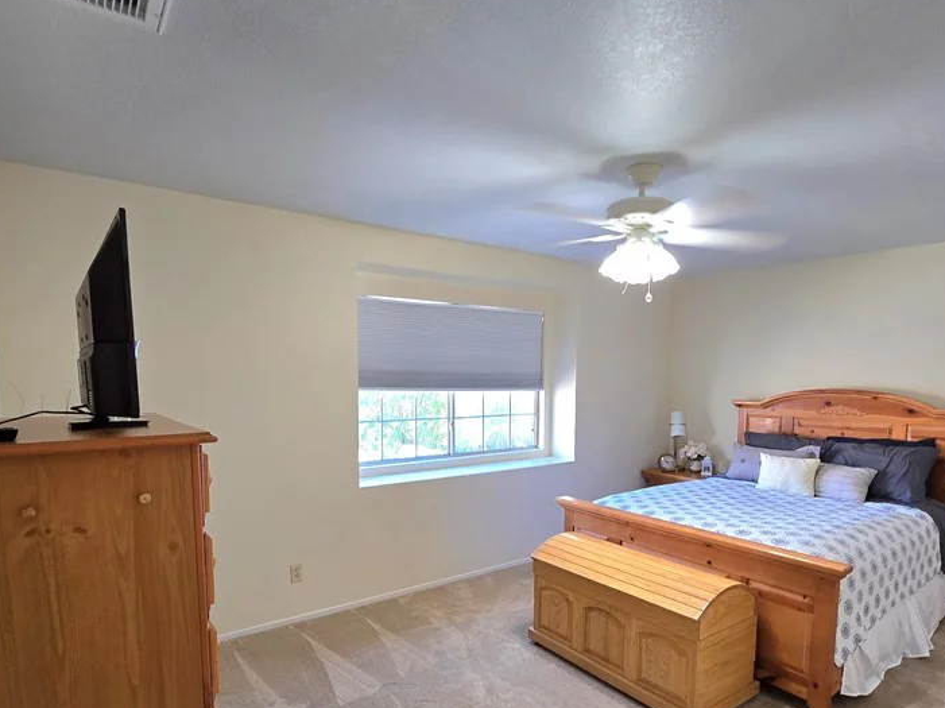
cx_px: 491
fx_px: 518
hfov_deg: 84.7
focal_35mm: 19
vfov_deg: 67.8
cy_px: 434
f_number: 2.2
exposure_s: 1/60.2
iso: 100
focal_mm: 2.2
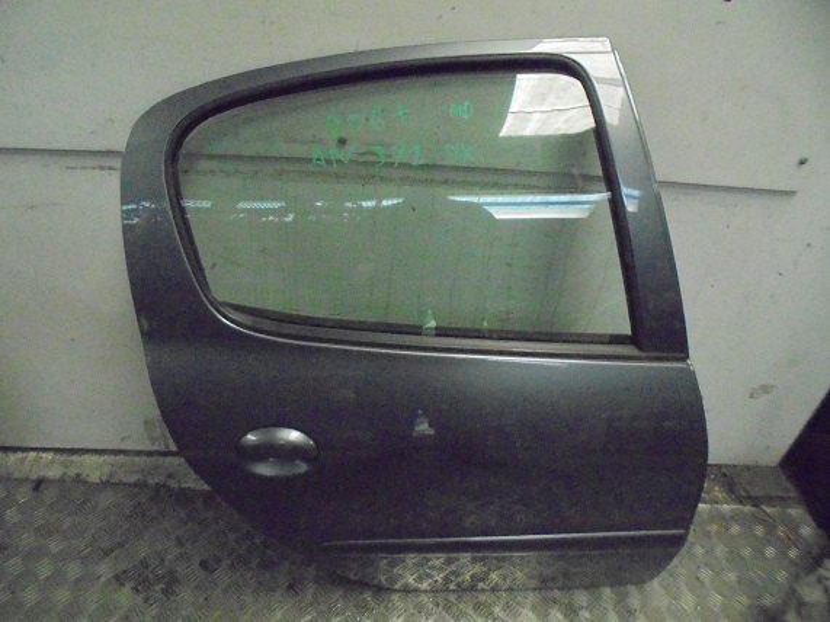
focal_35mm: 26
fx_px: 623
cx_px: 415
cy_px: 311
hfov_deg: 67.3
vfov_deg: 53.0
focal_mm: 4.6
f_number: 3.5
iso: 1600
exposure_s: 1/125
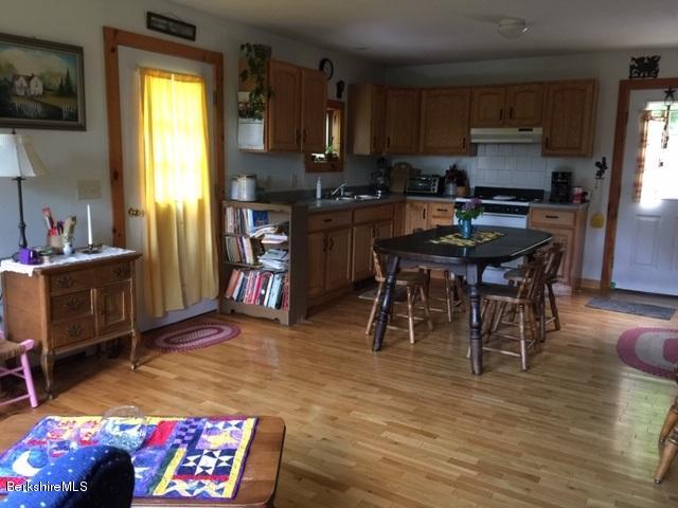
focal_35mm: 29
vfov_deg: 48.2
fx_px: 568
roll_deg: -1.4
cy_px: 254
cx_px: 339
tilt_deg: -10.5
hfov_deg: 61.7
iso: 64
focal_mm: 4.15
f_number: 2.2
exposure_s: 1/15
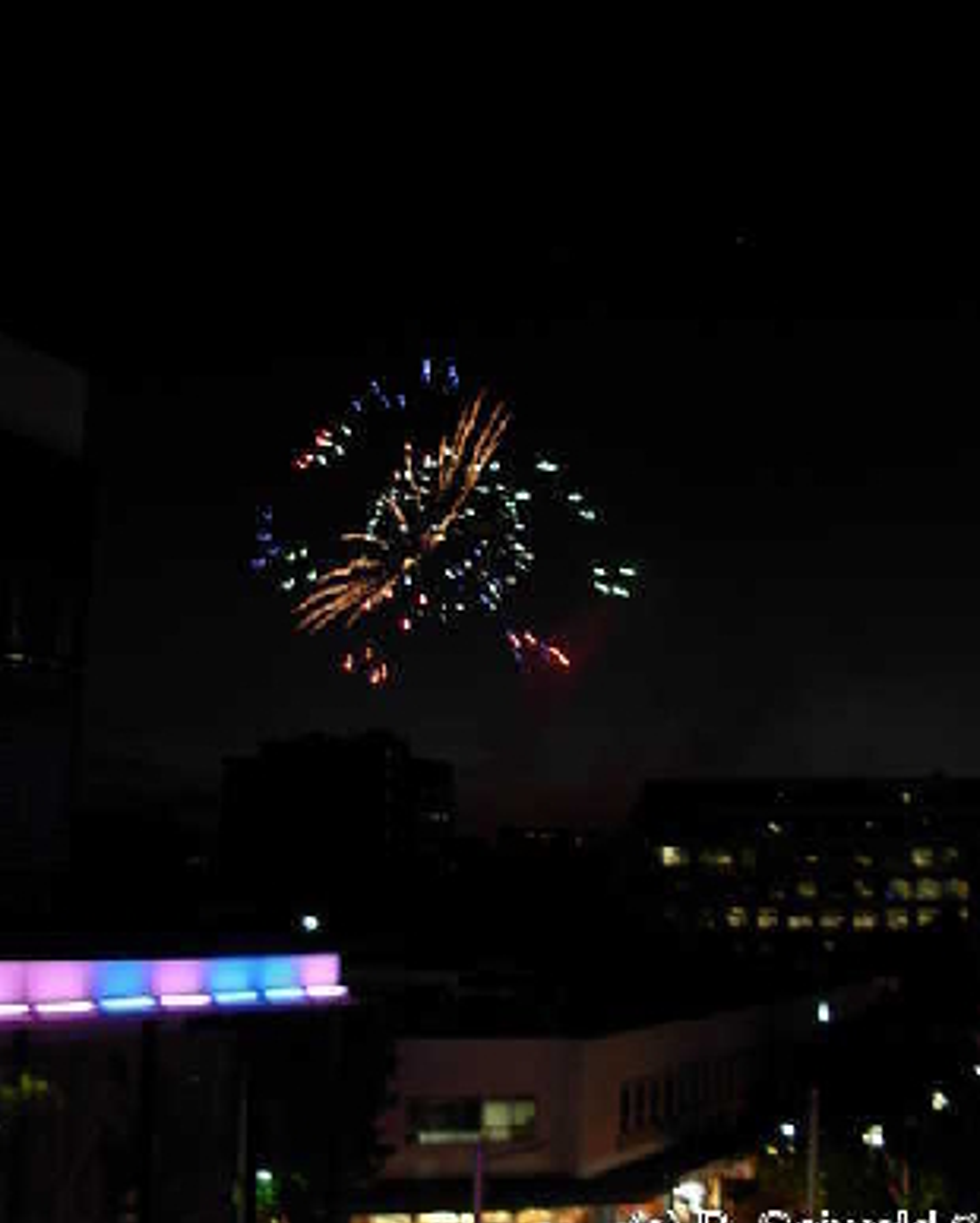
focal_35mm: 46
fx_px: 1666
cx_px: 490
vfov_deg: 40.2
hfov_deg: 32.8
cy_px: 502
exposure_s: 1/4.6
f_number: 2.9
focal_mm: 6.3
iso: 79
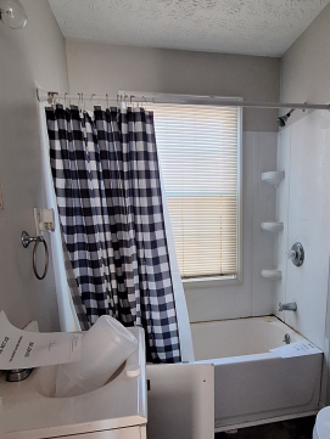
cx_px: 208
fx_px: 305
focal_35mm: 24
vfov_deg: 70.5
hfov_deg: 56.1
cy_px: 272
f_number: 2.2
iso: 200
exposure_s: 1/25
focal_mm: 1.74
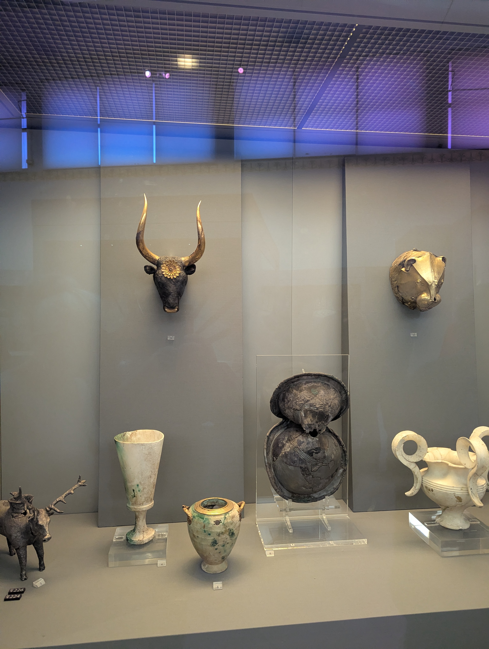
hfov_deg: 56.9
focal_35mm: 24
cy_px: 324
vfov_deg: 71.5
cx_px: 244
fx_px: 451
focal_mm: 6.81
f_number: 1.85
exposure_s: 1/71.6
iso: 615
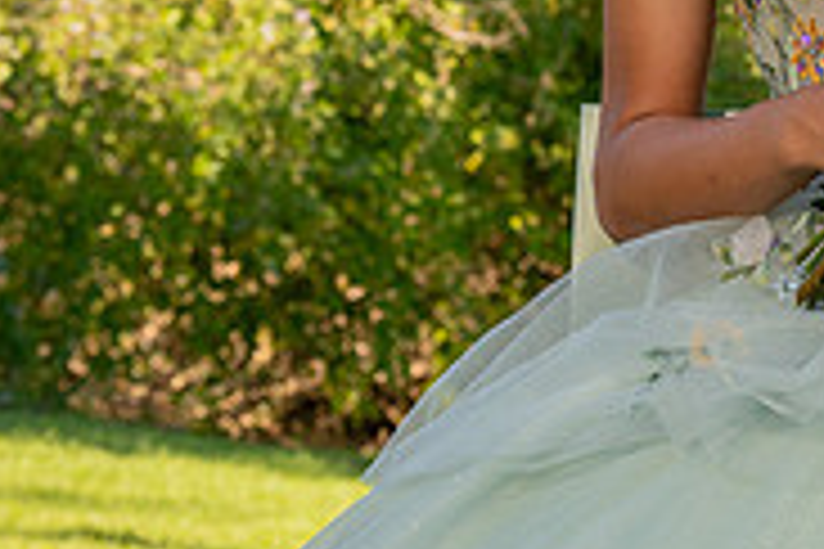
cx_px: 1216
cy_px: -246
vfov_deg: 5.5
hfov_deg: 8.2
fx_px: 5653
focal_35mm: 247
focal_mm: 66
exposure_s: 1/200
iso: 200
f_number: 7.1
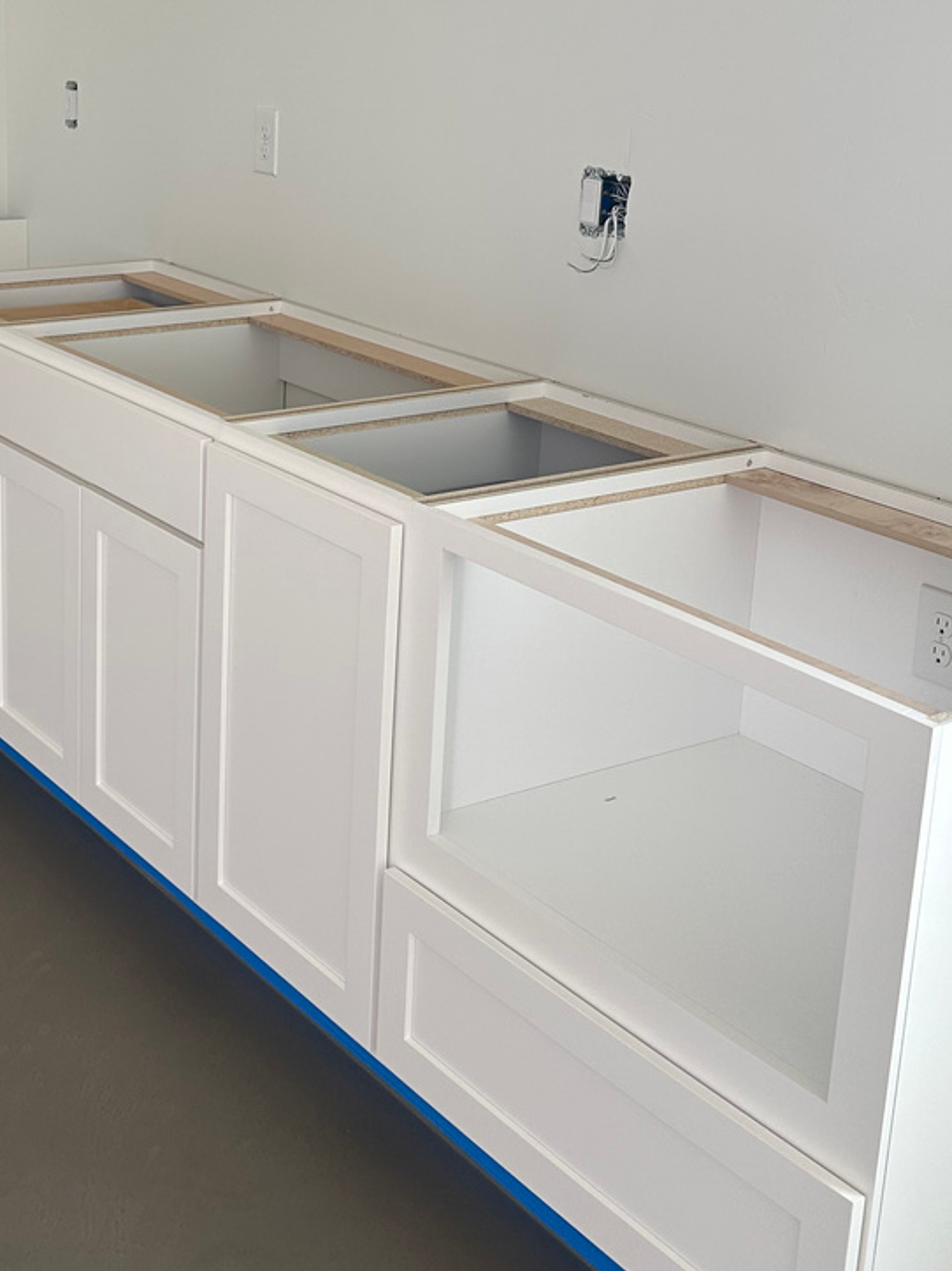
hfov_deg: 28.1
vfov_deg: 37.1
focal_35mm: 51
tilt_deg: -16.3
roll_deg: -2.3
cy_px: 429
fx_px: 1871
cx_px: 225
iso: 80
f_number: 1.78
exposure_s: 1/365
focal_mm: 6.86
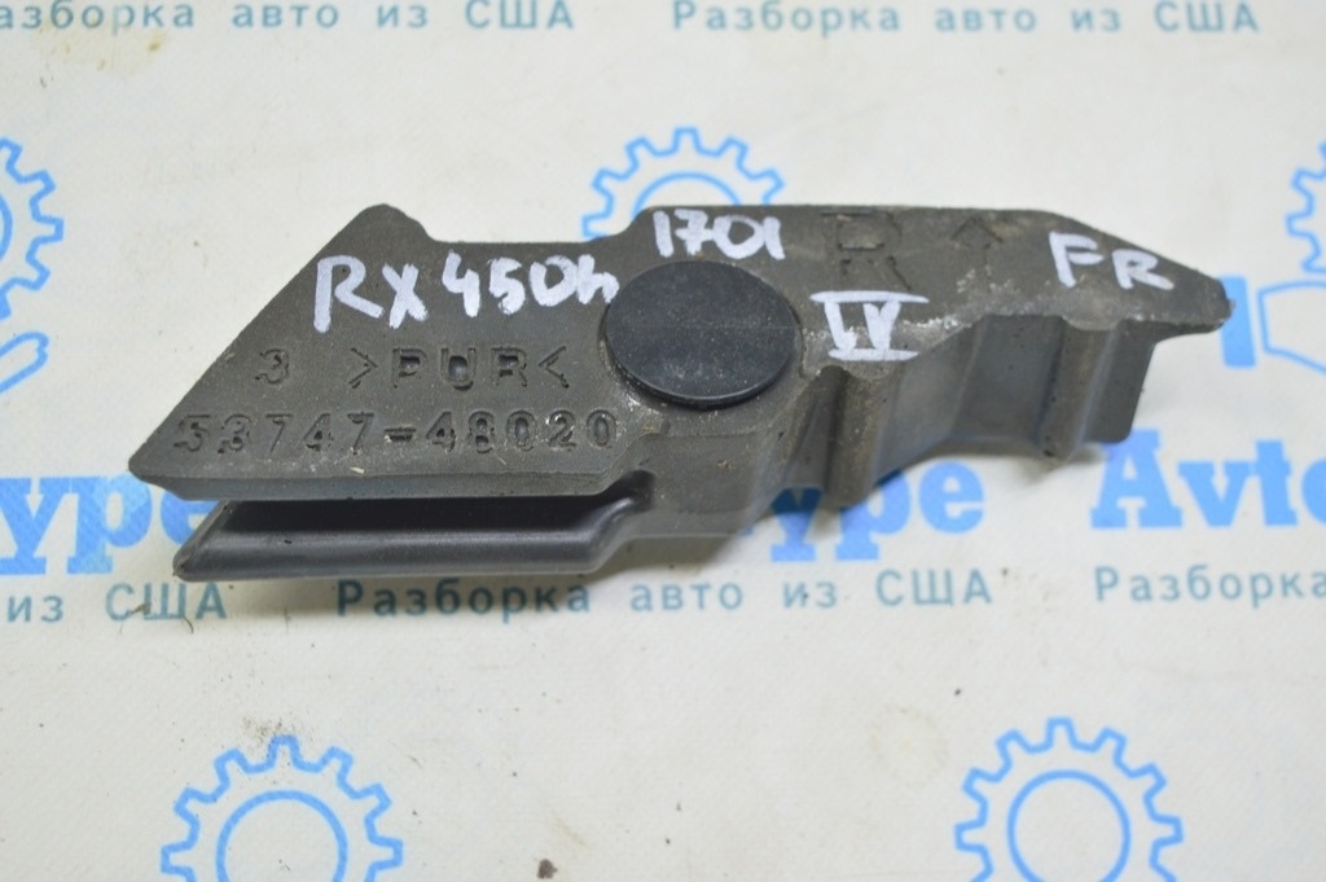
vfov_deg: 25.7
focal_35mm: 52
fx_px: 1932
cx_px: 663
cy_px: 441
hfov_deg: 37.9
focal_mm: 35
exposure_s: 1/20
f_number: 5.6
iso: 400
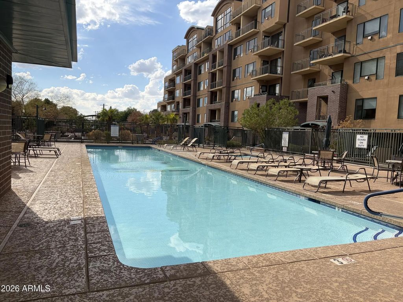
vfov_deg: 53.1
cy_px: 151
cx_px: 202
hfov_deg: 67.3
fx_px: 303
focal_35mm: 26
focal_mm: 5.96
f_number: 1.6
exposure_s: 1/3448
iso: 50
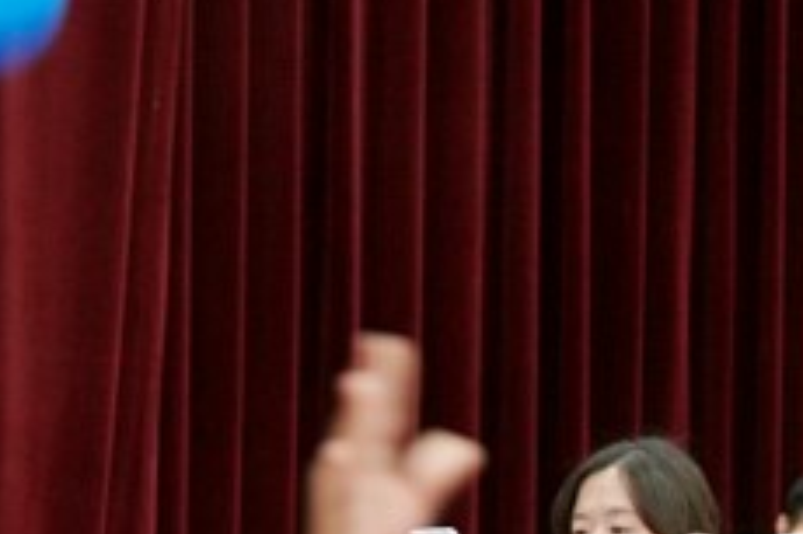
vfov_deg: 5.0
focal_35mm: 274
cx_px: 590
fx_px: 6107
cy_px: 855
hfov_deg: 7.5
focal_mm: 70
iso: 4000
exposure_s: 1/160
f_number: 4
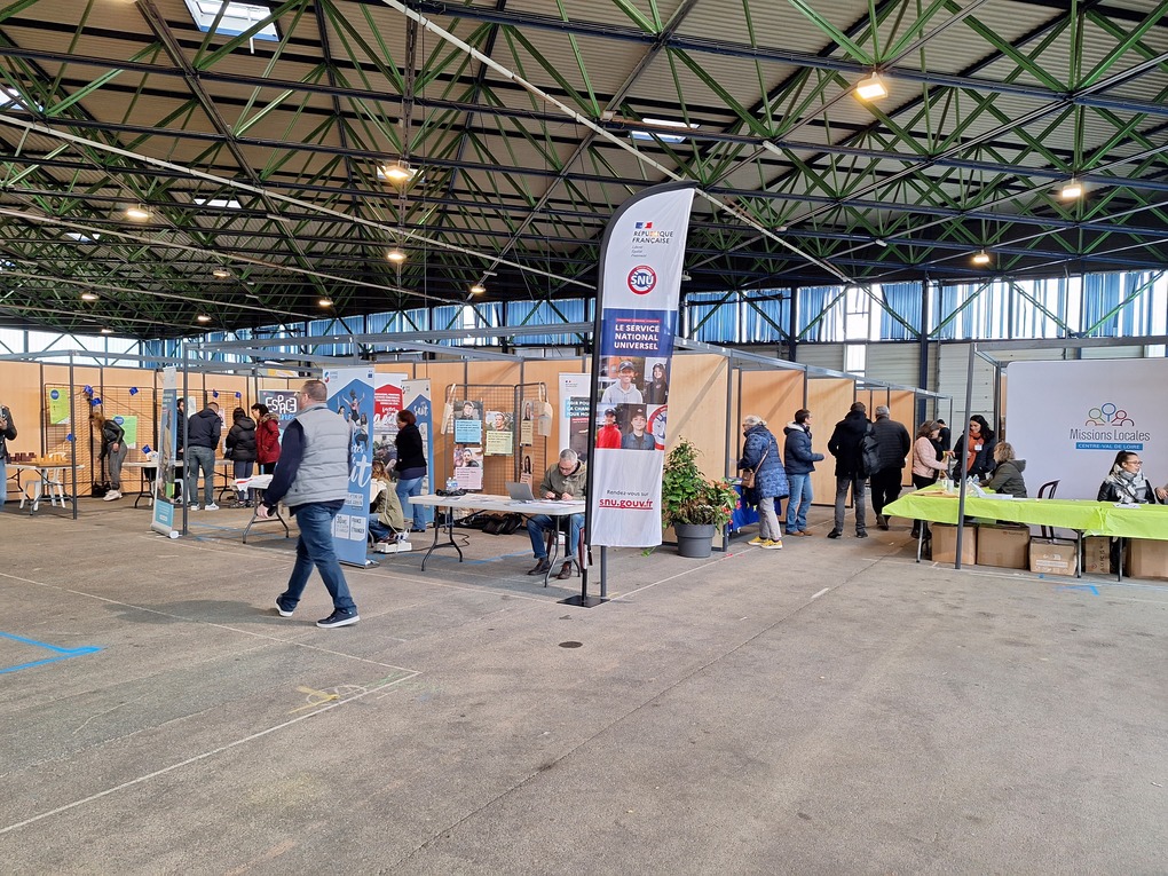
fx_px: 776
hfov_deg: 73.9
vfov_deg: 58.9
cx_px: 584
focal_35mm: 23
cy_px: 438
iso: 80
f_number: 1.8
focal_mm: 5.54
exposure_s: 1/50
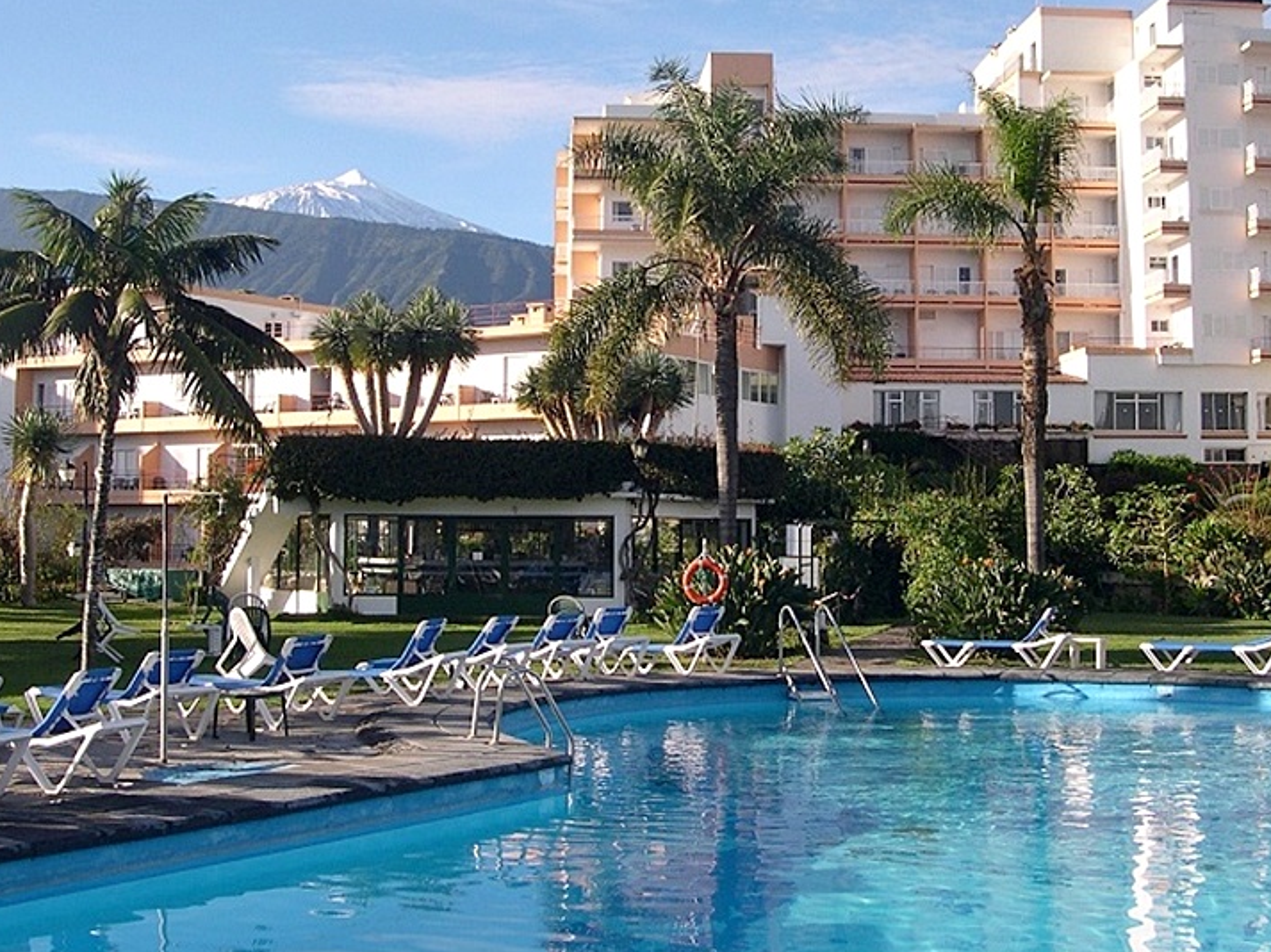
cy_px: 388
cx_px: 635
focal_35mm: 48
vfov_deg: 30.2
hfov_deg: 39.7
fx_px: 1762
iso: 100
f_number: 7.6
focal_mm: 8
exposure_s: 1/116
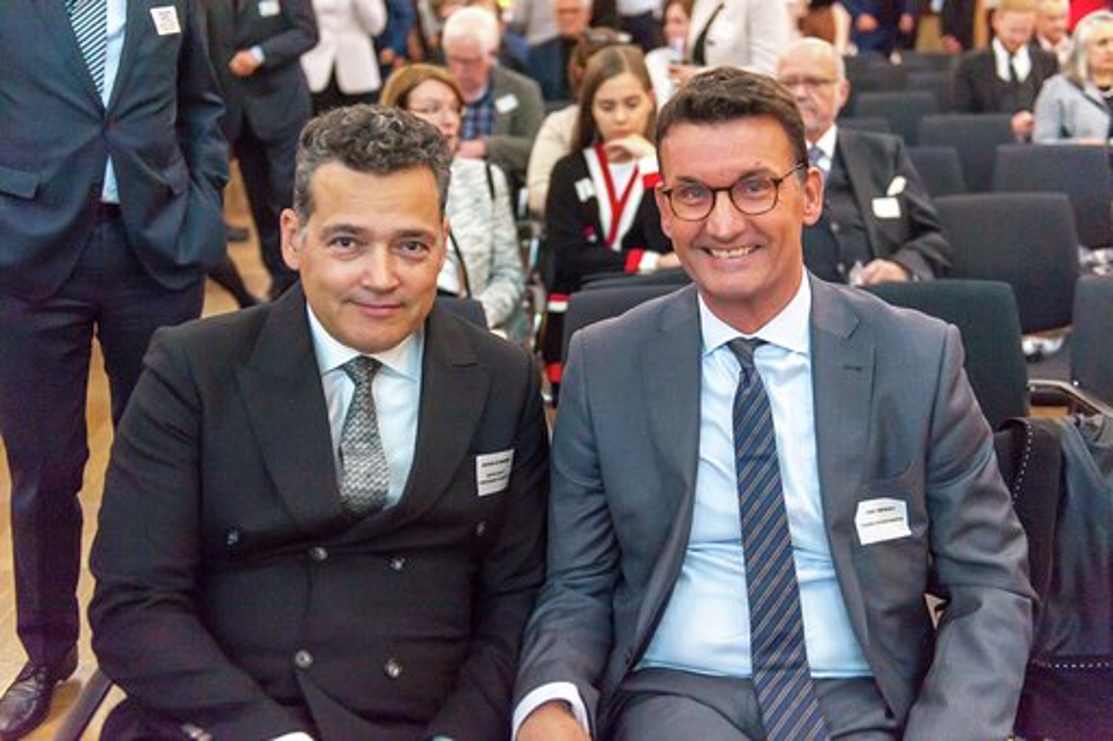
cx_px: 556
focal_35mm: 44
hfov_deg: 44.5
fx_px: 1360
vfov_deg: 30.5
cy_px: 370
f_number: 2.8
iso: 1600
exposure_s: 1/200
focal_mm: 44
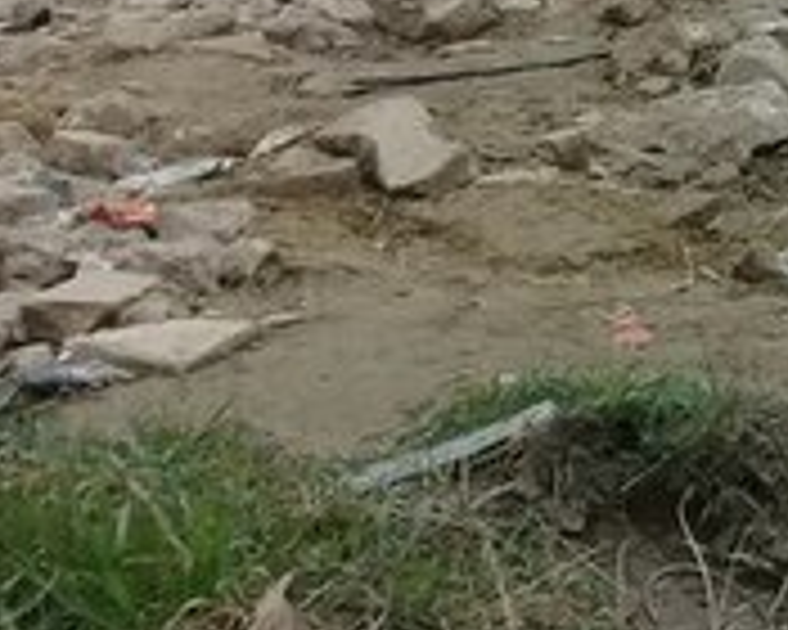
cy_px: -182
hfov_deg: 16.1
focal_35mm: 114
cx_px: 1000
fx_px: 2659
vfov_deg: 13.1
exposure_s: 1/50
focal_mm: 3.3
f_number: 2.2
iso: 64
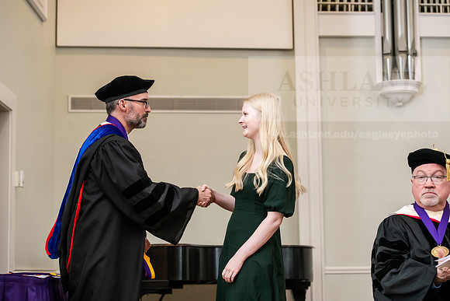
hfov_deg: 24.8
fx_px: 1025
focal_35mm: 82
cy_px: 150
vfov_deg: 16.7
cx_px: 225
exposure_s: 1/200
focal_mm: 82
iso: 1600
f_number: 4.5
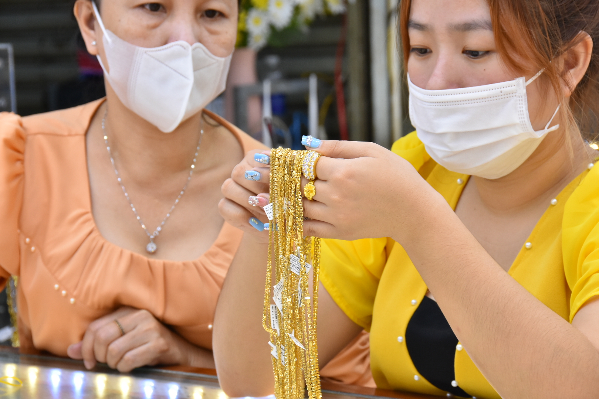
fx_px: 2620
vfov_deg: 8.7
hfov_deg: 13.0
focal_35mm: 158
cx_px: 300
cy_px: 200
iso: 1000
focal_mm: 105
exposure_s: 1/125
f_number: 11
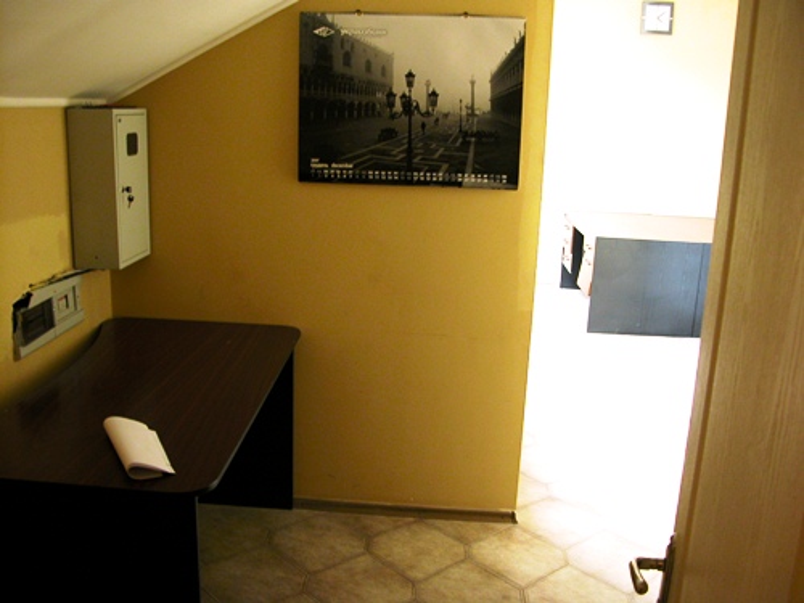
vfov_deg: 40.7
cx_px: 402
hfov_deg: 52.6
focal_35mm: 35
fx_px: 813
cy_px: 302
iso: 195
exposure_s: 1/4.2
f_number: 2.8
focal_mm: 8.9
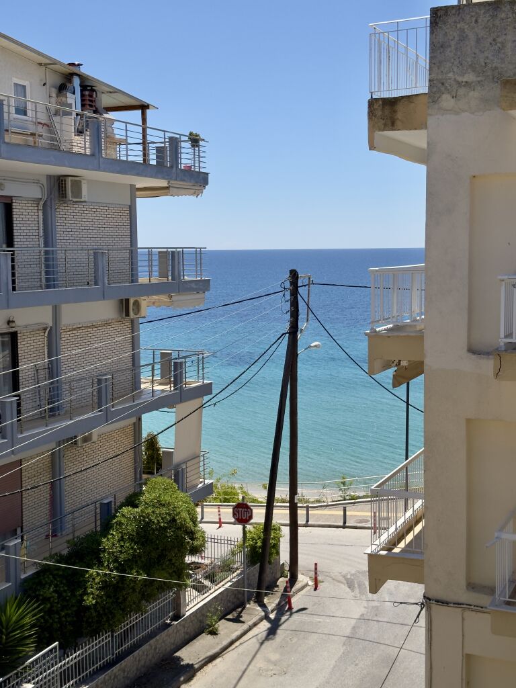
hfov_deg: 30.3
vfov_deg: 39.7
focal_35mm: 48
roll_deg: +0.9
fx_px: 954
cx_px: 258
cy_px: 344
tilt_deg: -5.1
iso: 64
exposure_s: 1/7092
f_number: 1.78
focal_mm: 6.76
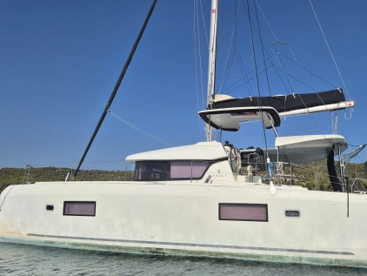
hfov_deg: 59.7
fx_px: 318
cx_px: 209
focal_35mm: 30
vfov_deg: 46.8
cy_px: 123
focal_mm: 5.4
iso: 25
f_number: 1.8
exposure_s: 1/4144
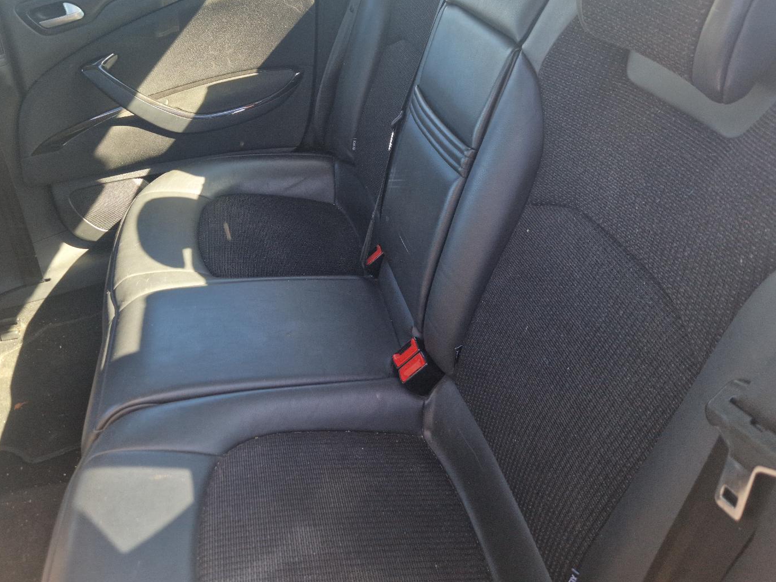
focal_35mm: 30
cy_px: 215
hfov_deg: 59.9
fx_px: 673
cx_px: 359
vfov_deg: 46.4
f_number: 1.8
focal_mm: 5.4
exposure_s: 1/50
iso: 50
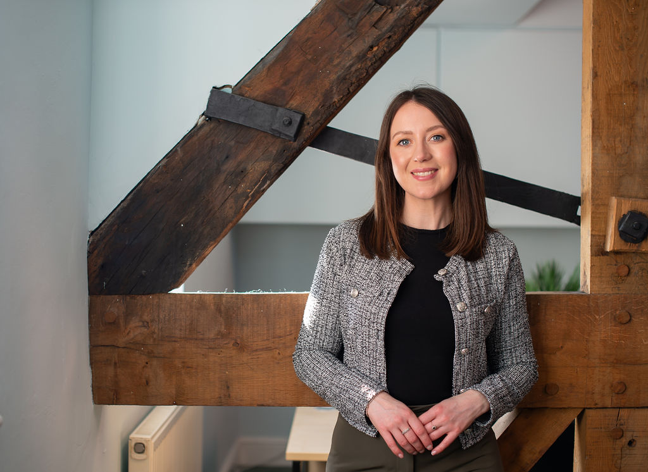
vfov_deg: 26.2
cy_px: 243
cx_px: 295
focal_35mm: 55
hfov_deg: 35.4
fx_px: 1013
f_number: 2.5
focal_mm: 50
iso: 100
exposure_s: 1/80
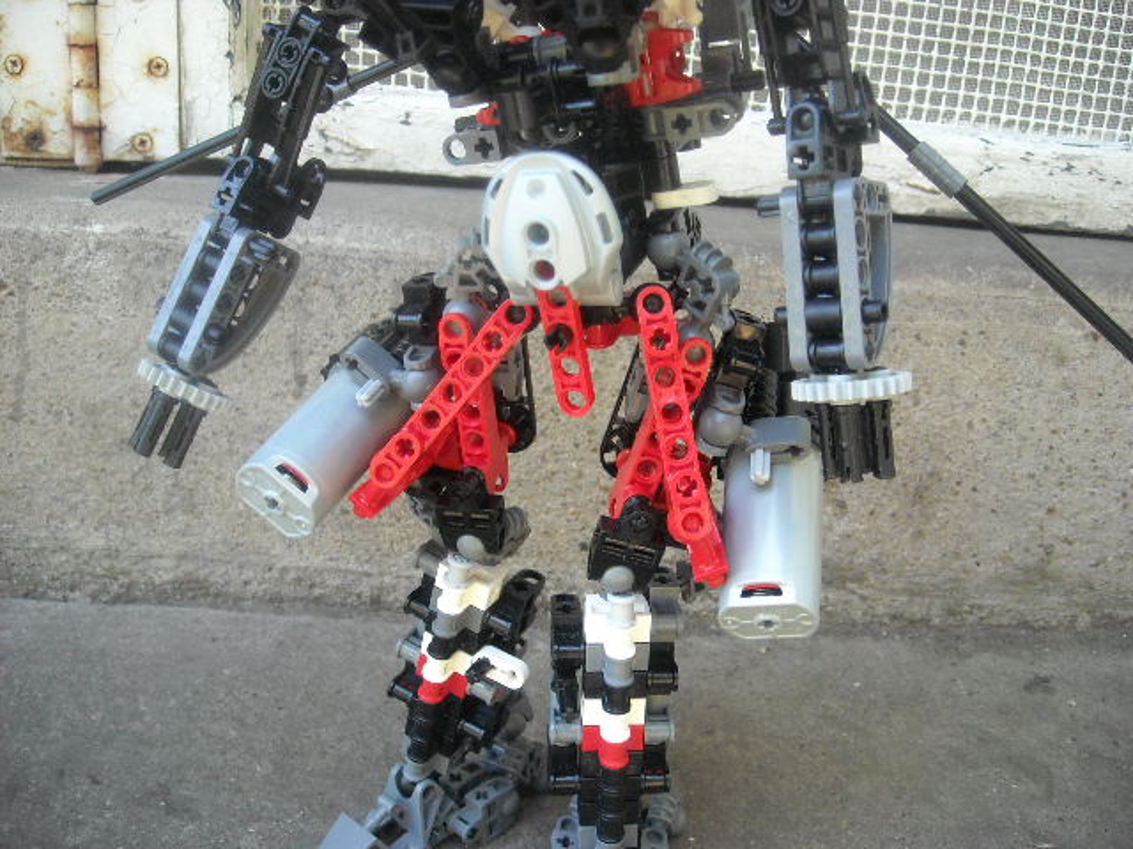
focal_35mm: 35
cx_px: 566
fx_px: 1146
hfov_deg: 52.6
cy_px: 424
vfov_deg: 40.7
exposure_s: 1/161
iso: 282
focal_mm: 5.7
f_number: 2.8
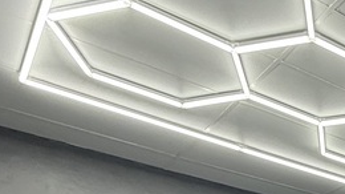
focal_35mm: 60
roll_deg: +0.9
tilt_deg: -6.6
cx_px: 539
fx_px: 549
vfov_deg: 14.0
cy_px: 465
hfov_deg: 25.0
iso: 160
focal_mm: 2.22
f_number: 2.2
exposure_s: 1/100
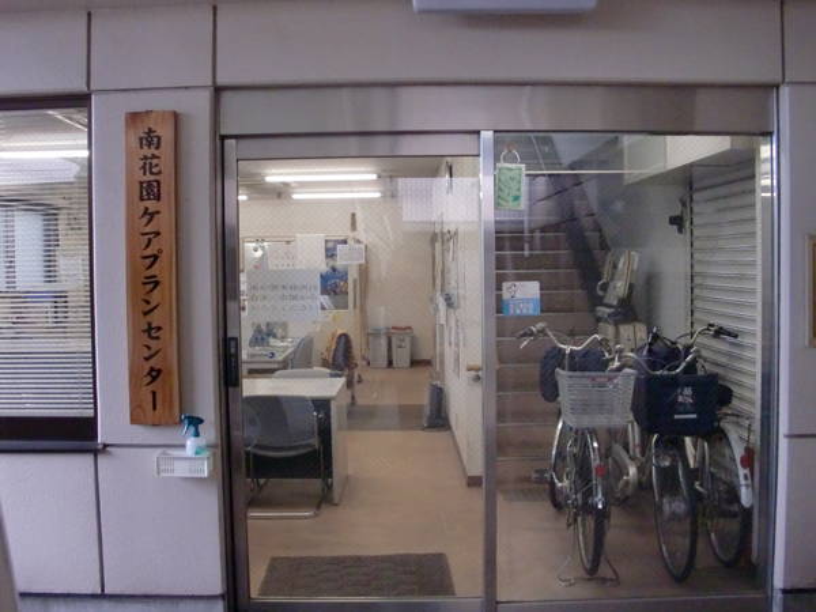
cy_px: 306
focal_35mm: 36
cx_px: 408
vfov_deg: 39.7
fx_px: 849
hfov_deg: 51.4
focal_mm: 6.3
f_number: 2.8
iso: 800
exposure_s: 1/400
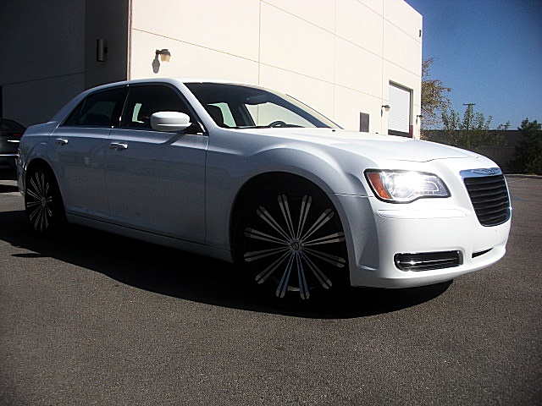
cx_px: 271
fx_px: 564
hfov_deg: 51.4
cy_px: 203
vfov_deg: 39.7
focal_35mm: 36
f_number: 7.9
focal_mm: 6.3
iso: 50
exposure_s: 1/200
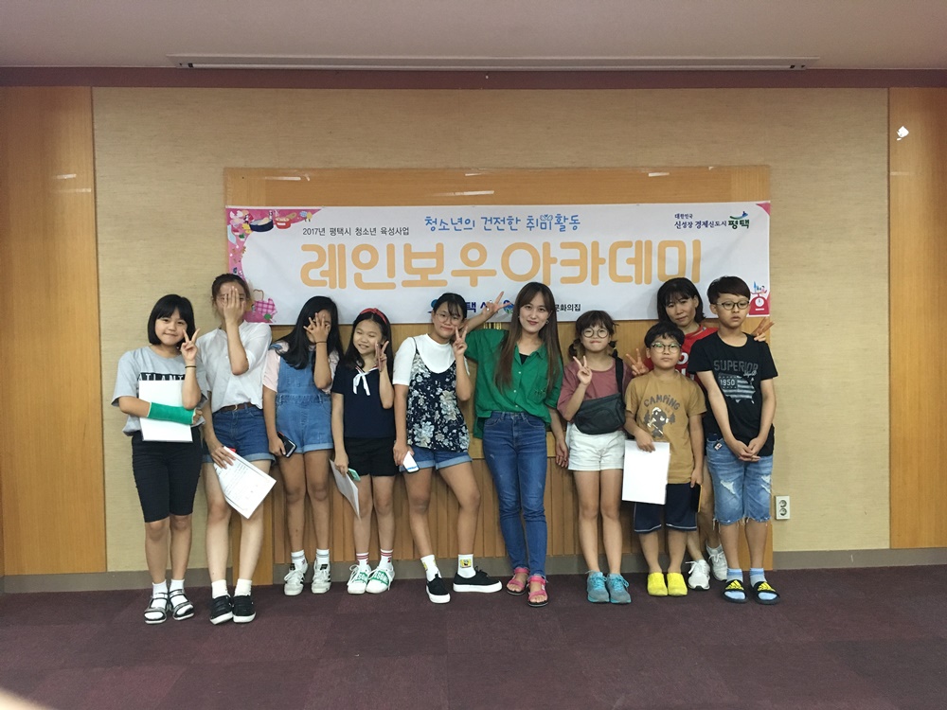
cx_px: 474
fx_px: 793
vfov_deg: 48.2
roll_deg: +0.8
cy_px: 355
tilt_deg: -1.2
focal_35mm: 29
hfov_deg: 61.7
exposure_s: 1/24
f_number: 2.2
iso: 200
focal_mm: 4.15
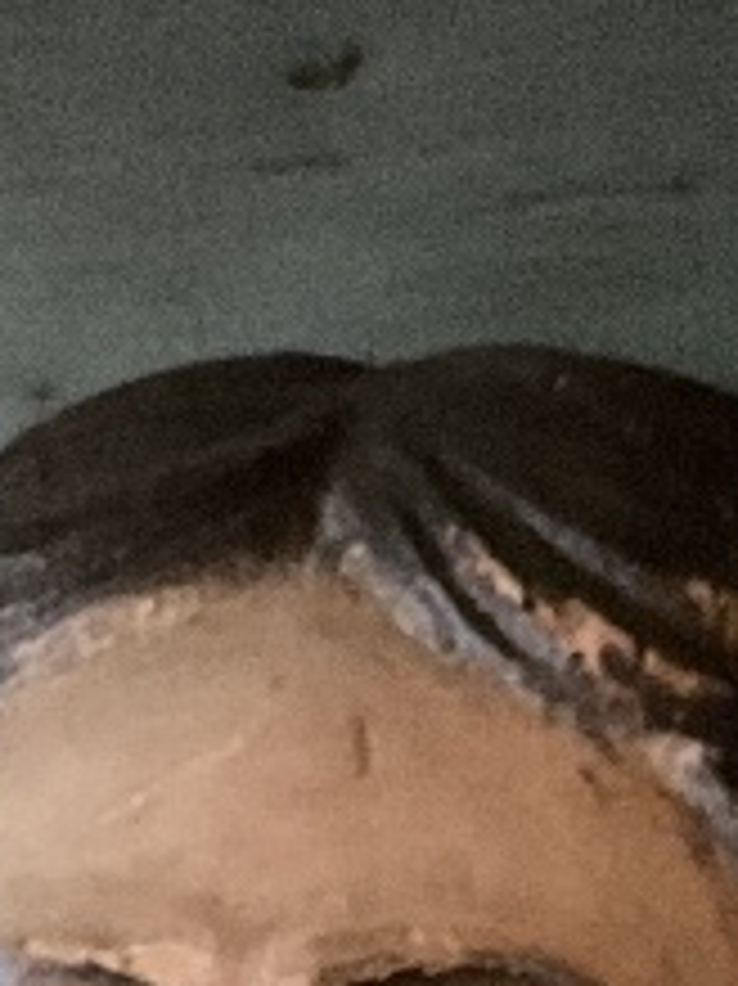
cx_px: 450
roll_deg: -0.9
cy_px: 2233
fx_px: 4524
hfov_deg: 9.3
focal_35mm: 159
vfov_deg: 10.9
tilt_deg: +0.2
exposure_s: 1/20
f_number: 1.8
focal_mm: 3
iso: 500
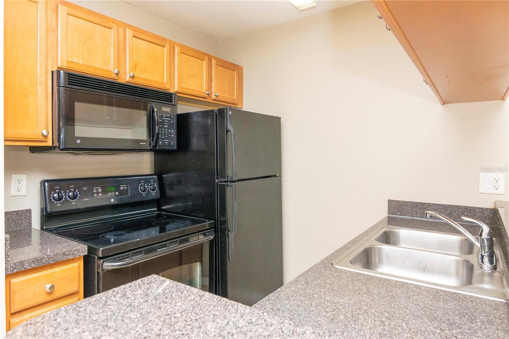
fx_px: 297
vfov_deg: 59.5
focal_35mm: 21
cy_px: 170
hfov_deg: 81.2
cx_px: 254
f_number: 8
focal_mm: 14
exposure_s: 1/200
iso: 640
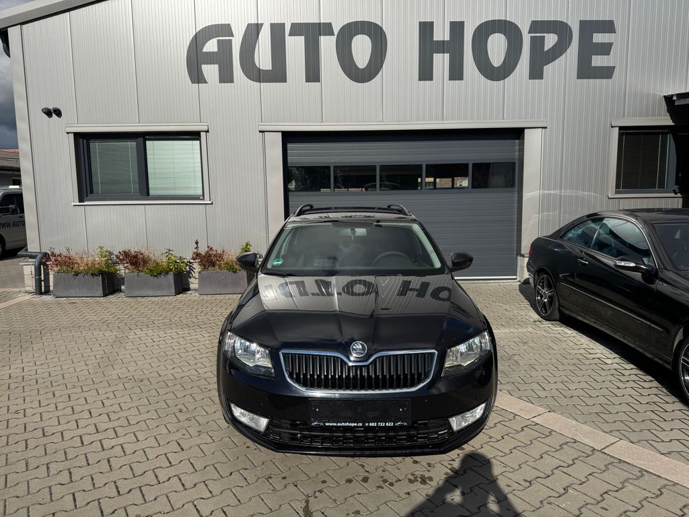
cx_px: 344
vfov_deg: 56.8
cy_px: 258
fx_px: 478
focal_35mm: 24
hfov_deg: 71.6
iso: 80
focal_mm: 6.76
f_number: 1.78
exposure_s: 1/7937
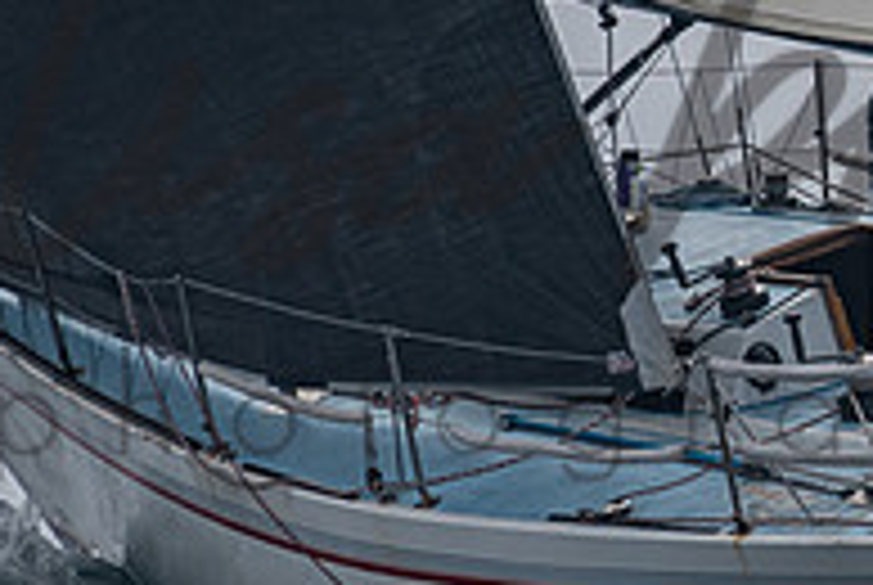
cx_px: 1346
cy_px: 56
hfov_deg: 2.7
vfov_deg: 1.8
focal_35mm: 758
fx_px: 18409
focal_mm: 200
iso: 250
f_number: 6.3
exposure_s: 1/2000
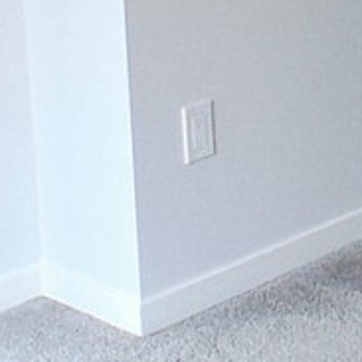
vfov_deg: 13.7
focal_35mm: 126
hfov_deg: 13.1
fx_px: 1491
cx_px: 532
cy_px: 4
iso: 80
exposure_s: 1/120
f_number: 2.2
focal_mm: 1.4
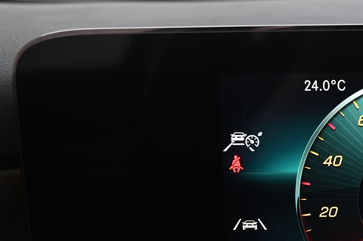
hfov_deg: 23.5
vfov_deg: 17.2
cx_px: 432
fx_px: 796
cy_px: 151
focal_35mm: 79
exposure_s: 1/20
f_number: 4
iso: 1250
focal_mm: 32
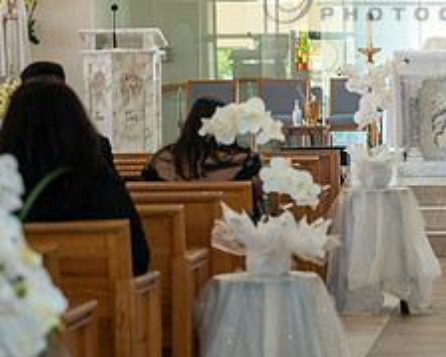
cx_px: 420
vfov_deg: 9.3
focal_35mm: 165
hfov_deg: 11.6
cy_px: -14
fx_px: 2177
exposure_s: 1/200
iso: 1600
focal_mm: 68
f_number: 4
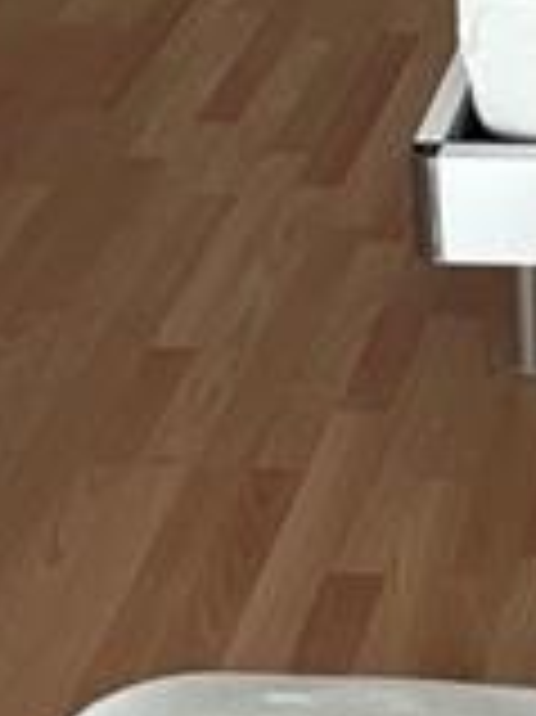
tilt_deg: -18.4
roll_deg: -0.9
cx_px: 896
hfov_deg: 13.8
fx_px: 2026
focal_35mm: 98
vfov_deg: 18.0
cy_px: -342
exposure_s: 1/195
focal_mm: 1.57
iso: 32
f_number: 1.8
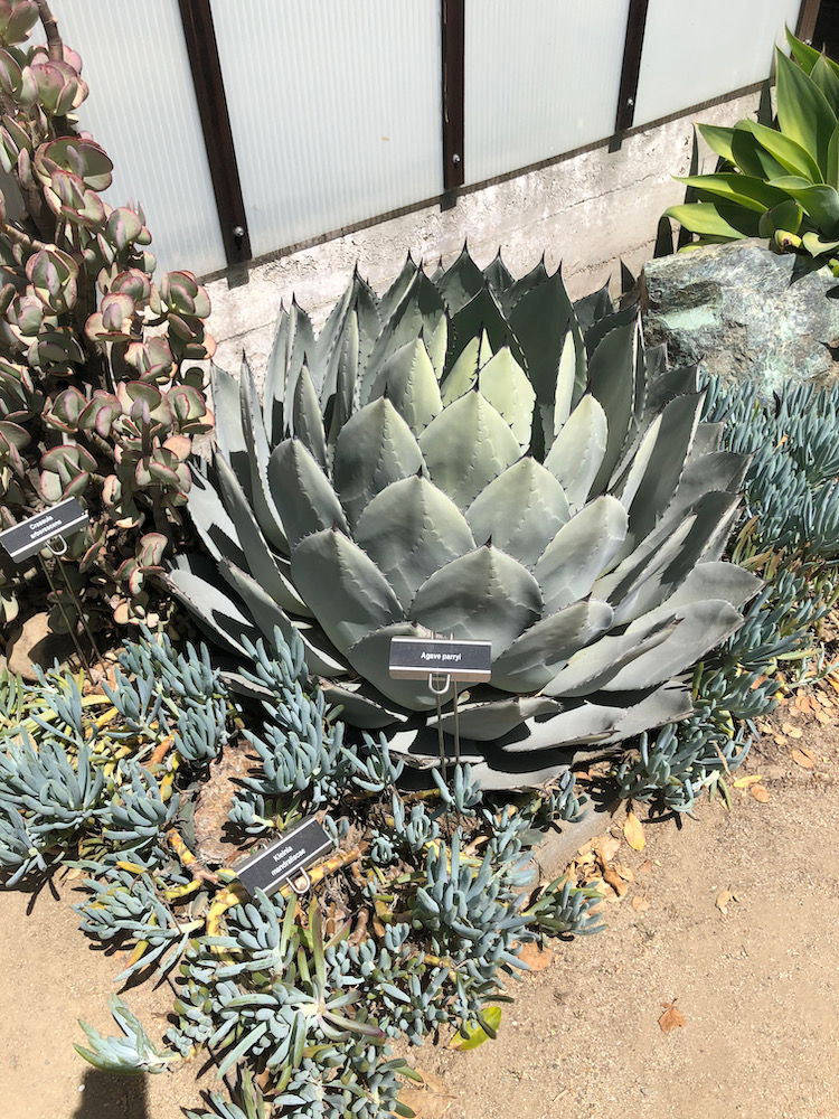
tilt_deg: -42.8
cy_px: 560
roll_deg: -0.8
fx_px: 905
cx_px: 420
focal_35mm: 28
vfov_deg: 63.4
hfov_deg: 49.7
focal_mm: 3.99
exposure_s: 1/2433
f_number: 1.8
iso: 20
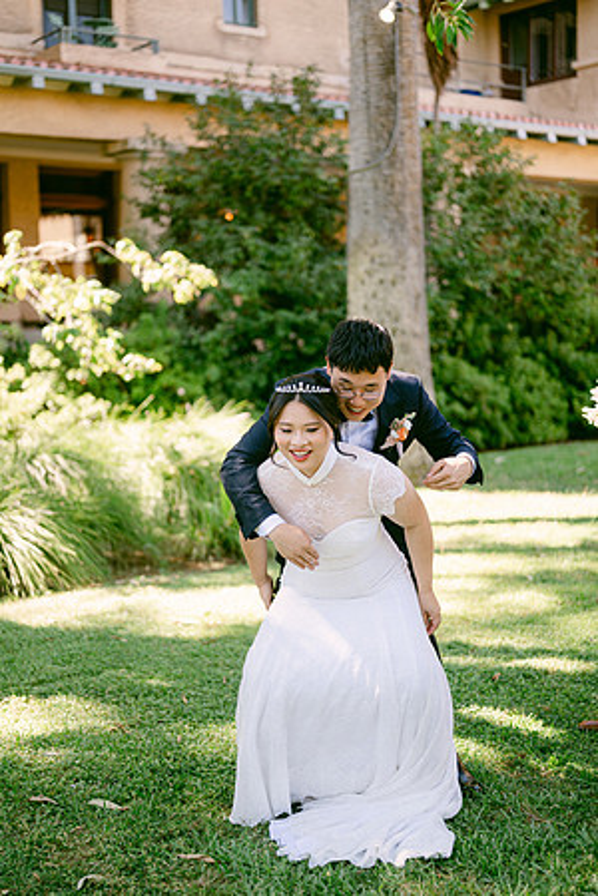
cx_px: 299
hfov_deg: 27.0
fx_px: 1246
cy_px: 448
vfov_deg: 39.6
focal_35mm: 50
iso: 80
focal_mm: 50
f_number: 1.8
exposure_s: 1/400
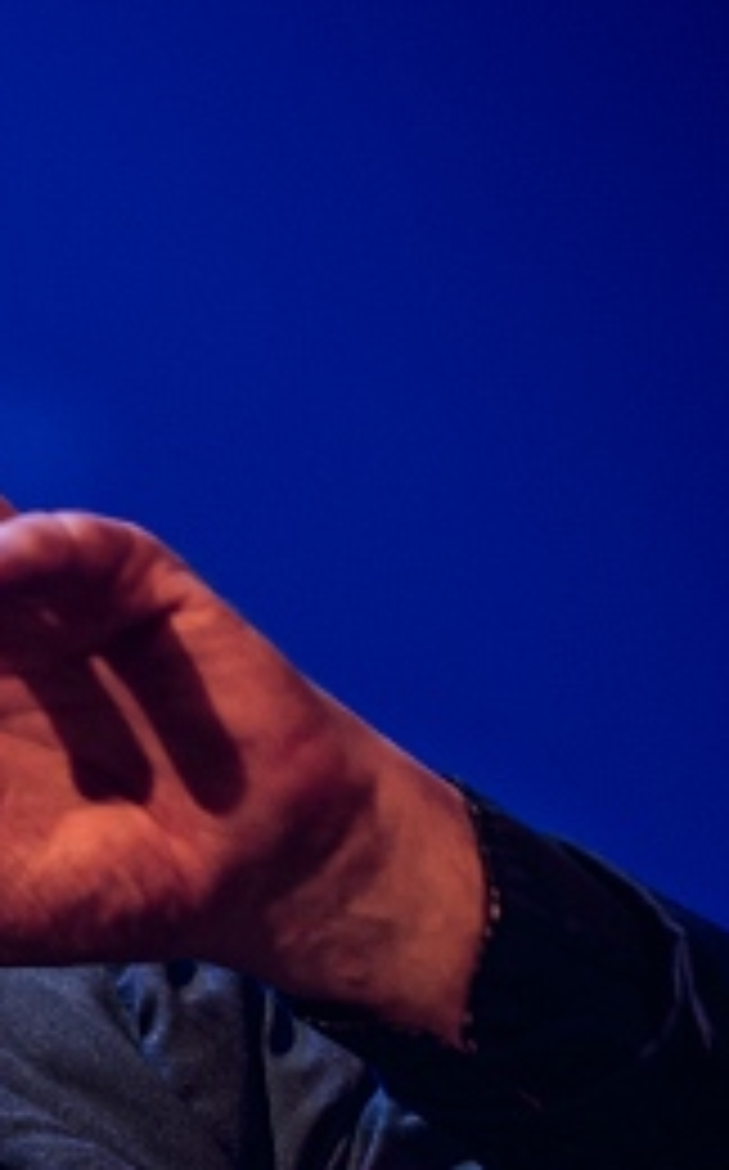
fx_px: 18000
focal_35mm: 565
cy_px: 1024
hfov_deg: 2.3
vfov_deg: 3.7
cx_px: -387
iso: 1600
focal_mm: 200
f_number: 4.5
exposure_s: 1/100
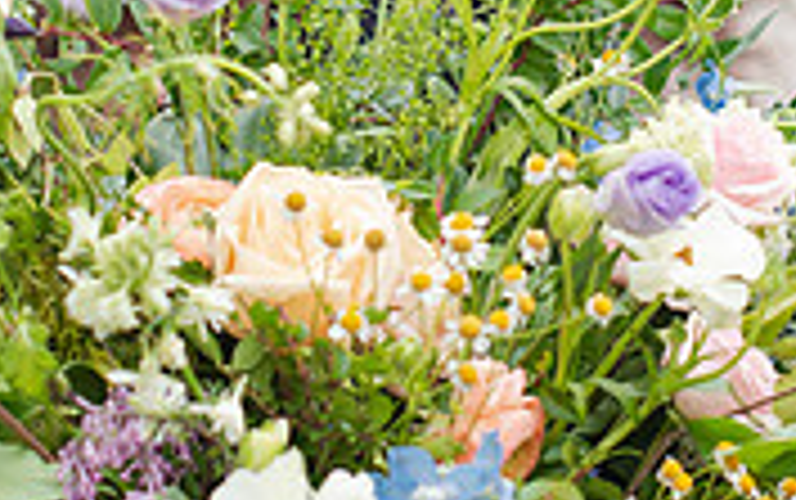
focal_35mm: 167
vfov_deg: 7.8
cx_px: 427
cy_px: 25
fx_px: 3626
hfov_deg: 12.5
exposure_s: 1/640
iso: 160
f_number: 3.5
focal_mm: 50
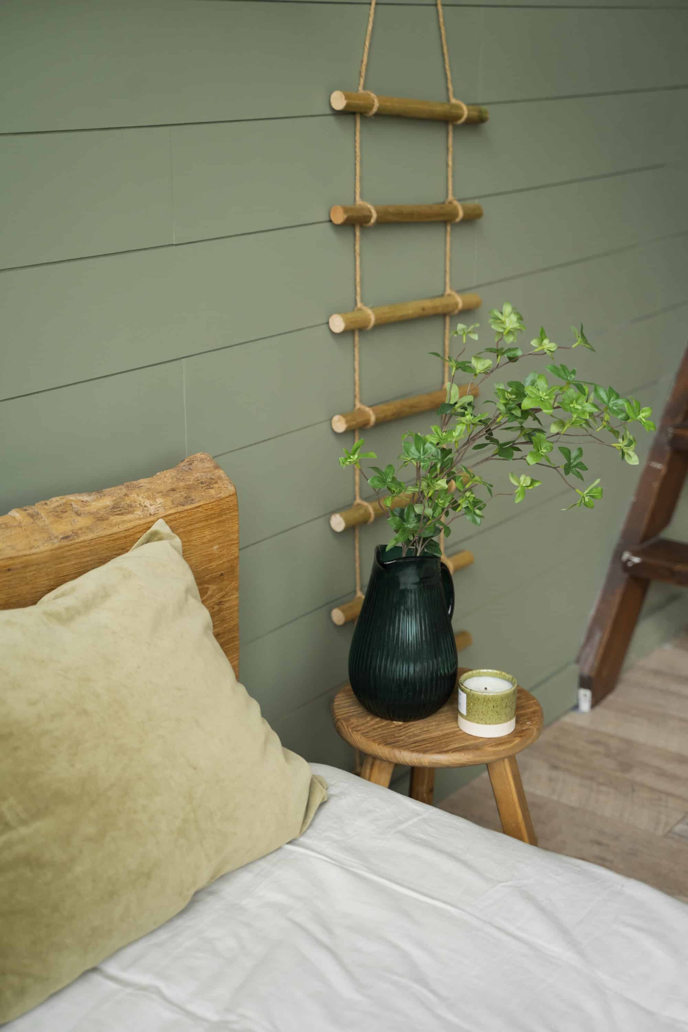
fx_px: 1519
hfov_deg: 25.5
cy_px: 516
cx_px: 344
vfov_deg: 37.5
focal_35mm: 53
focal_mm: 53
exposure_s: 1/250
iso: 1000
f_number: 3.2
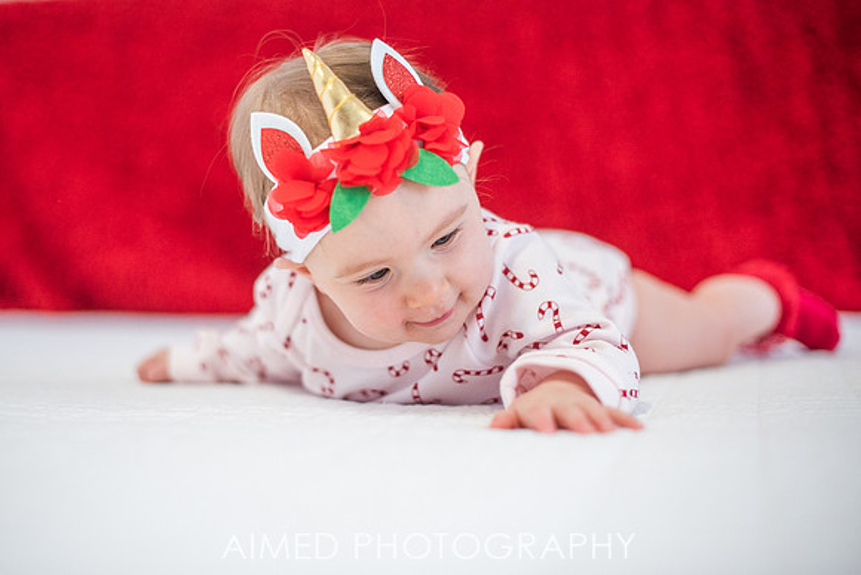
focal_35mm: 58
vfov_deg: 23.6
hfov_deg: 34.7
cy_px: 266
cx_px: 386
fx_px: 1378
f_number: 2
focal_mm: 50
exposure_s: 1/250
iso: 500
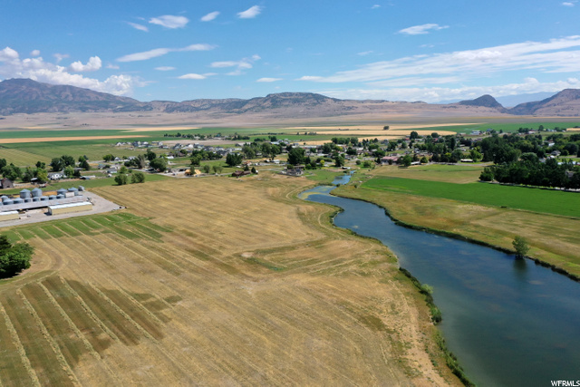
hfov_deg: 65.5
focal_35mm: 28
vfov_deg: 46.4
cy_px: 194
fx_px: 451
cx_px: 290
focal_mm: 10.26
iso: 100
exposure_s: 1/640
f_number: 6.3
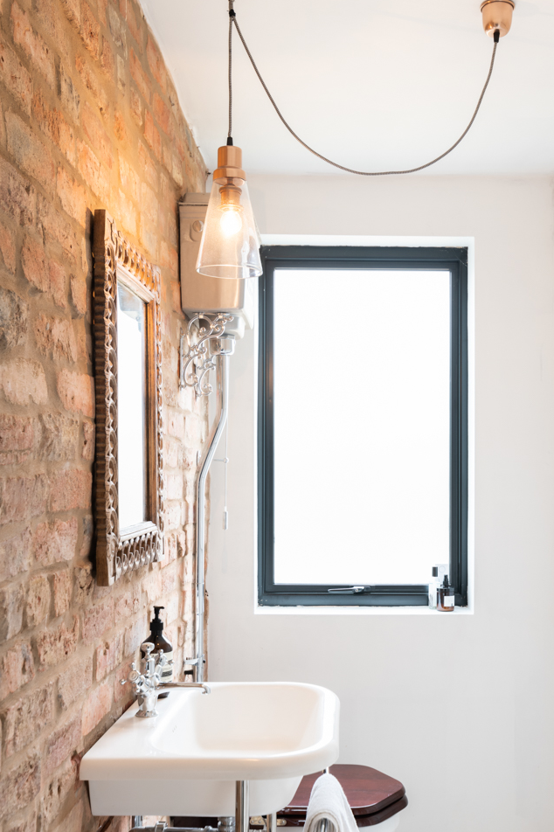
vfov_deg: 49.3
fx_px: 901
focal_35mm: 39
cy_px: 490
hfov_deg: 34.0
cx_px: 349
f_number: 8
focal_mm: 29
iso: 100
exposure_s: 1/1.67
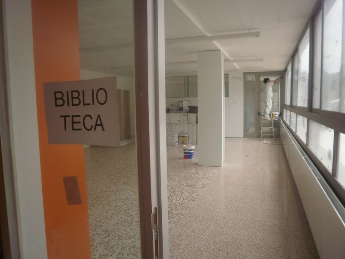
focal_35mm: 26
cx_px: 172
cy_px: 130
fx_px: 259
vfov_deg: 53.1
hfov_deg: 67.3
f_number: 2.6
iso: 100
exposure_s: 1/250
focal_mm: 4.65
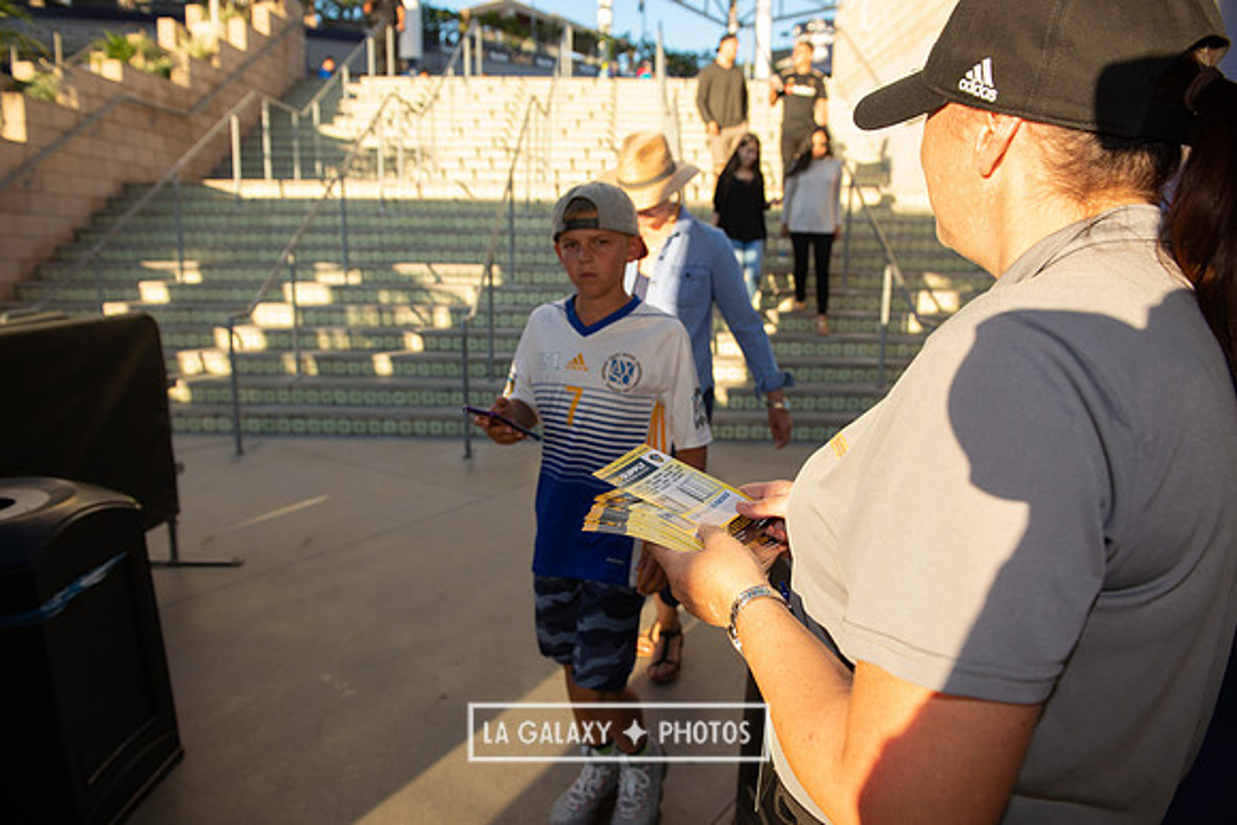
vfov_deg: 49.6
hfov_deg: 69.4
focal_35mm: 26
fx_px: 894
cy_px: 412
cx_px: 618
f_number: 4.5
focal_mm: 26
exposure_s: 1/1250
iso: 800
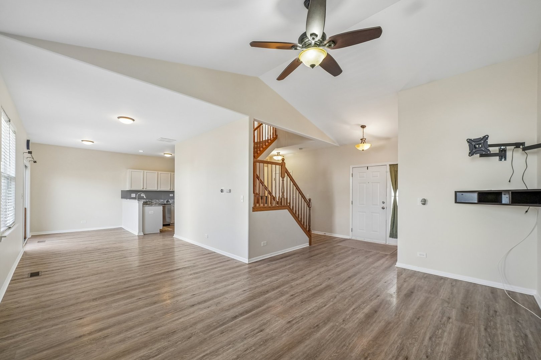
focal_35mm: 14
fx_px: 210
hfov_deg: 104.3
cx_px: 270
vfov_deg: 81.2
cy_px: 180
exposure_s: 1/80
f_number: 4.5
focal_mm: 14
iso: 400
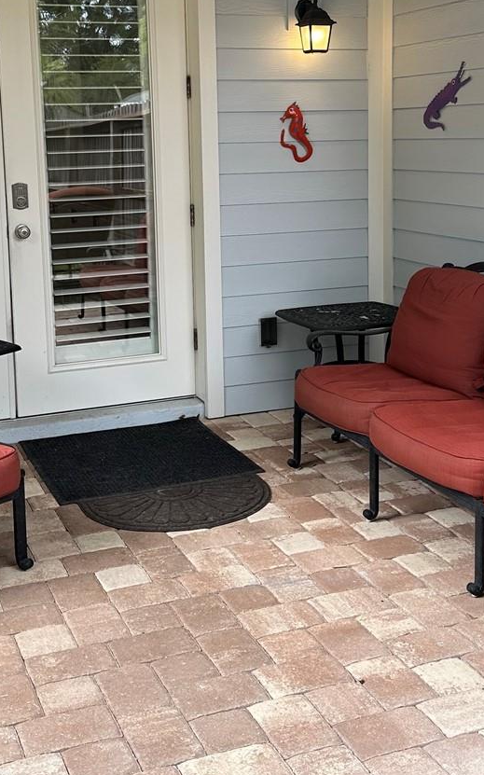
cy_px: 265
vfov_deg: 40.6
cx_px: 234
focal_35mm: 49
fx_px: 1035
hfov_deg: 26.3
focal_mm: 6.86
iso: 80
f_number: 1.78
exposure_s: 1/370
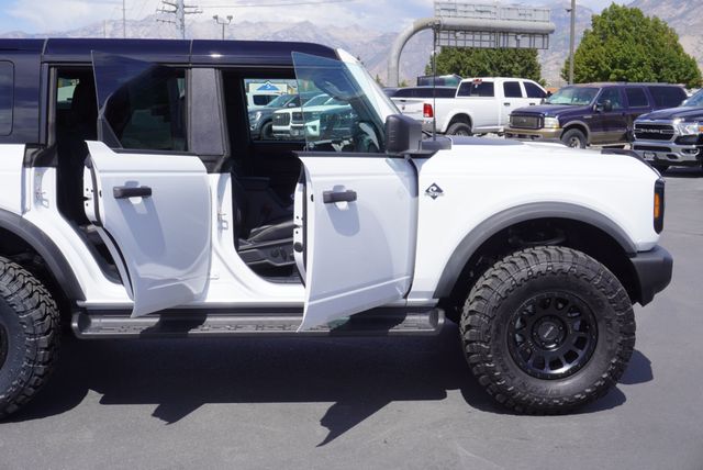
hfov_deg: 43.6
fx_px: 880
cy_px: 235
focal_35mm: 45
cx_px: 352
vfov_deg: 29.9
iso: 100
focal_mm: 30
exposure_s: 1/160
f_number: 11
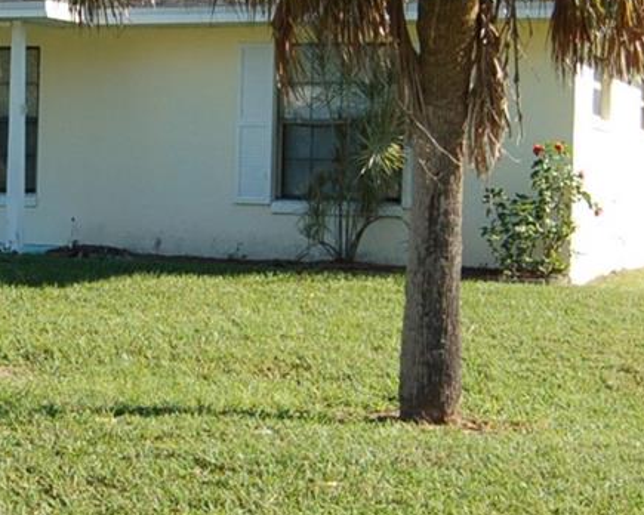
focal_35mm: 93
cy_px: 172
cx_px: 59
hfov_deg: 20.2
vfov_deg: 16.5
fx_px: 1773
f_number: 3.5
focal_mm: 18
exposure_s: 1/1000
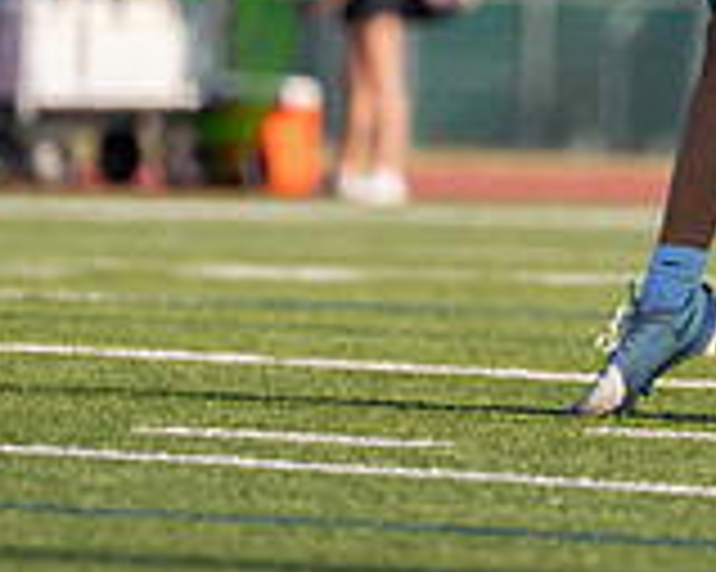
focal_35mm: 926
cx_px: 788
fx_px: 19611
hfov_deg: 2.1
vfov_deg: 1.7
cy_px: -114
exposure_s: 1/5000
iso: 200
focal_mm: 200
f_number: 2.8
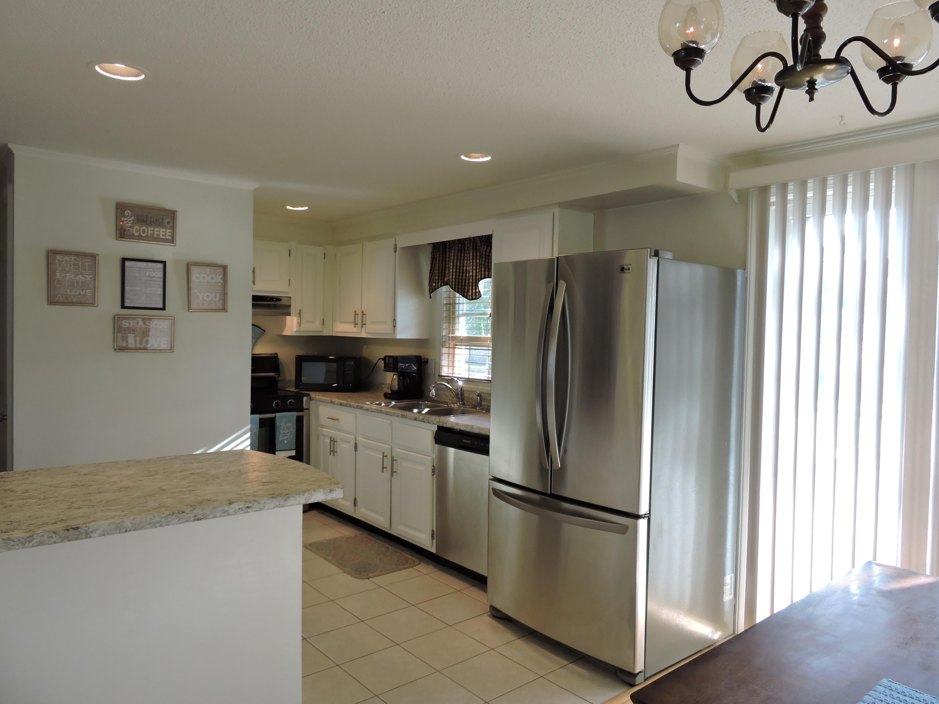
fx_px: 651
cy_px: 352
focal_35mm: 24
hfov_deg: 71.6
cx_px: 470
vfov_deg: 56.8
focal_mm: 4.3
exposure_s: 1/30
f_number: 3.3
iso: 125
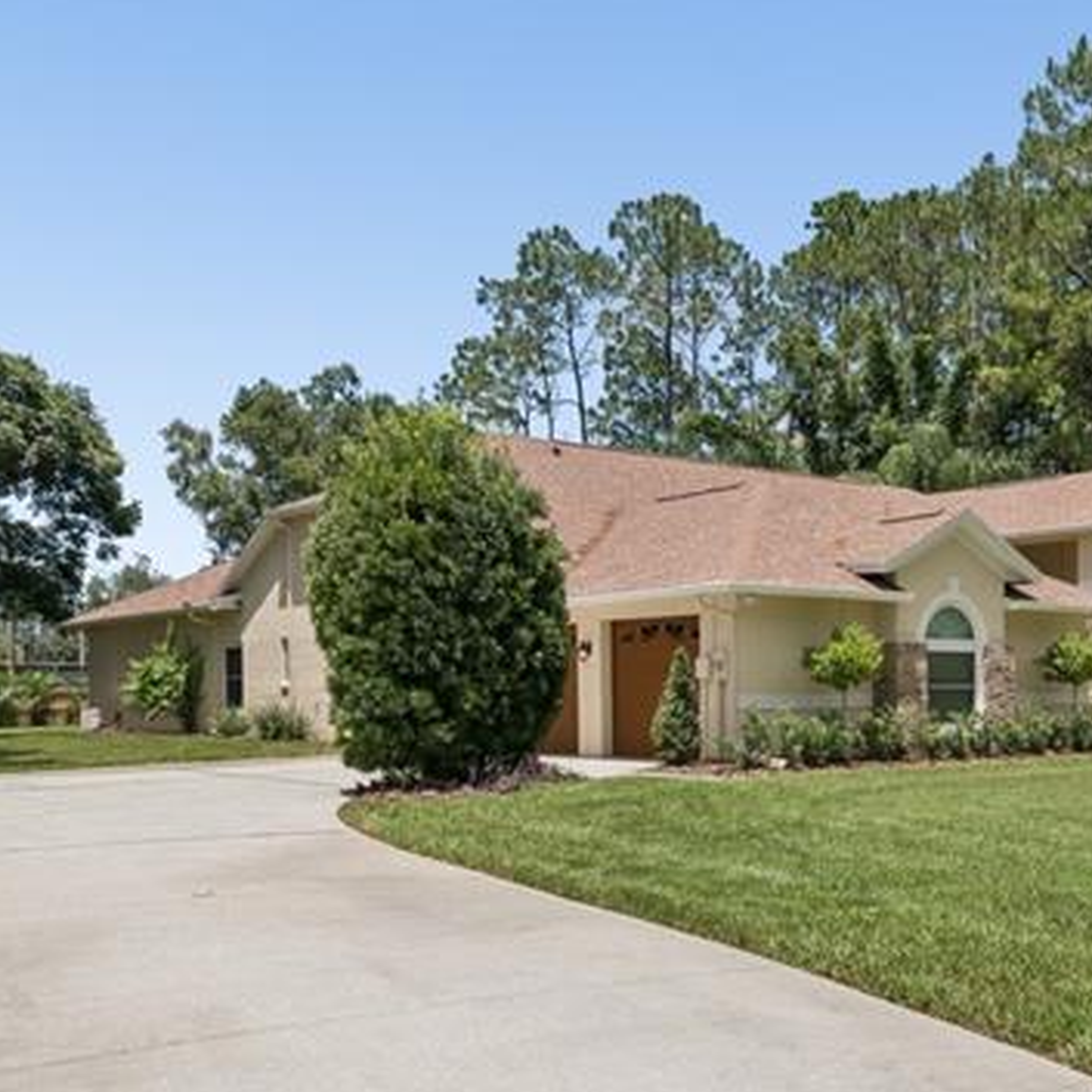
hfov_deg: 43.6
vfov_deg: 44.5
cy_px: 687
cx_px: 810
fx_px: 1321
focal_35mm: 37
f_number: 7.1
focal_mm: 10
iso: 100
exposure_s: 1/250
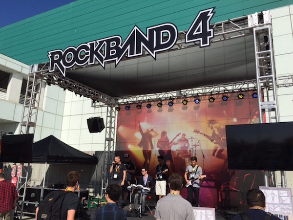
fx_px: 245
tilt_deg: +12.7
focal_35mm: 29
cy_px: 110
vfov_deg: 48.2
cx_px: 146
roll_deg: -1.8
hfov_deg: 61.7
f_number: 2.2
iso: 32
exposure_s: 1/4405
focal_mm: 4.15
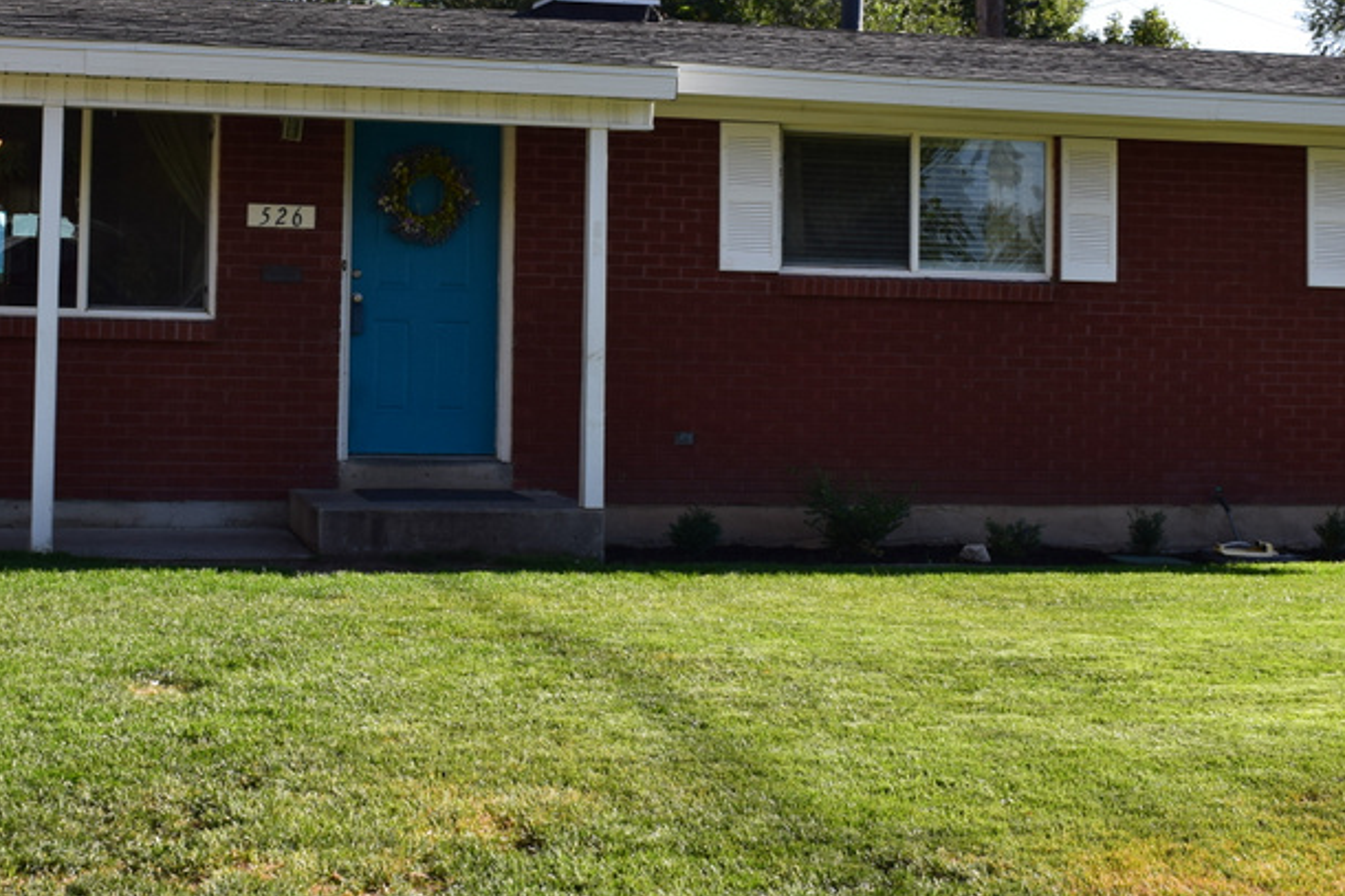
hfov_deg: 31.7
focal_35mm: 63
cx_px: 451
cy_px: 245
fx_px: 2347
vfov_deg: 21.5
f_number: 10
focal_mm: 25
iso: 400
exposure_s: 1/250
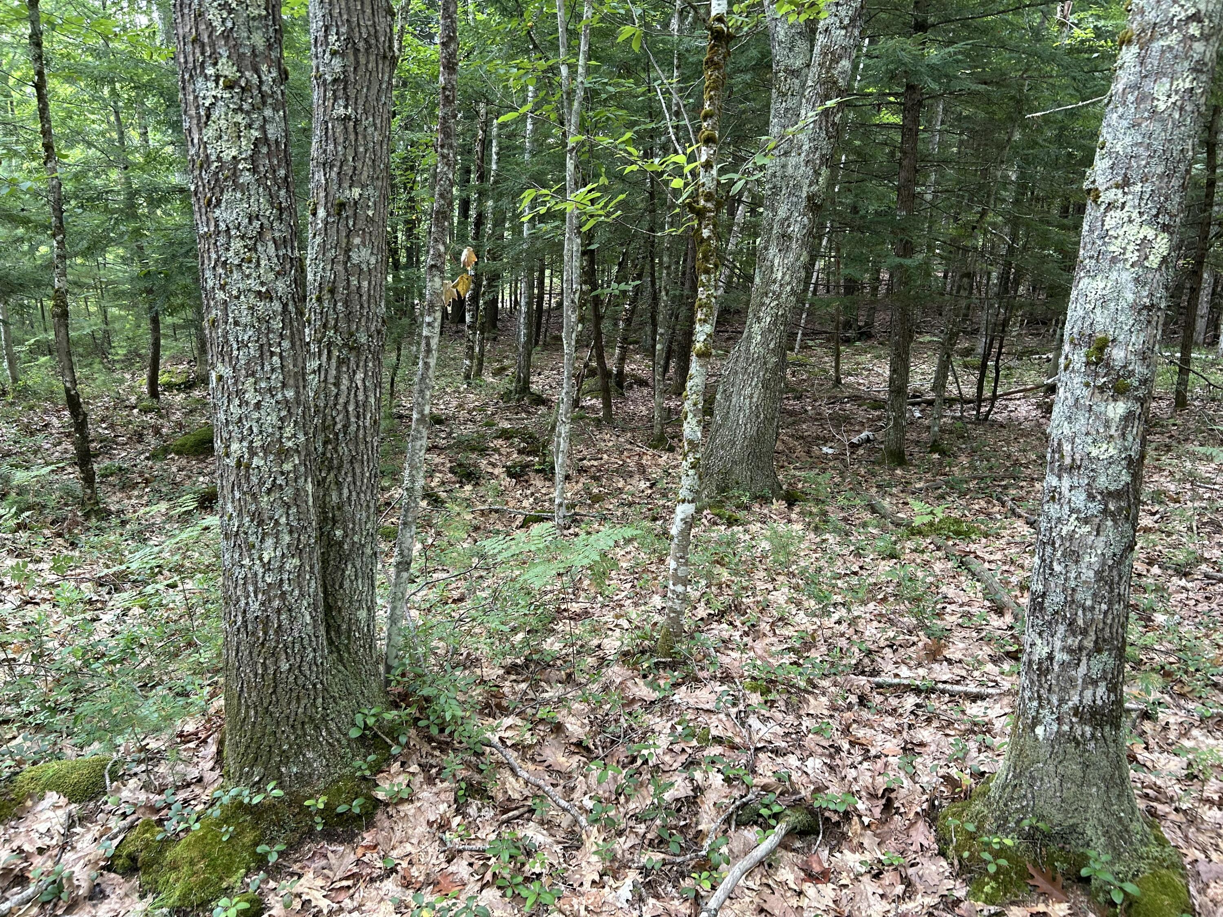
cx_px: 612
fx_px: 919
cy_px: 458
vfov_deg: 53.1
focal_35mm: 26
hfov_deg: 67.3
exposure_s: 1/118
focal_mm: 5.7
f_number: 1.5
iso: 125
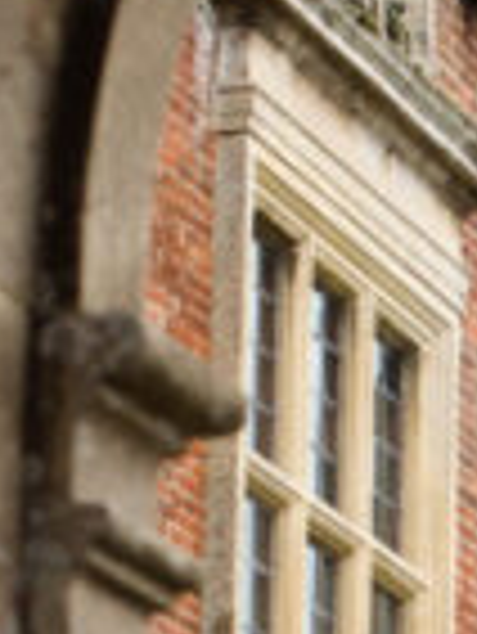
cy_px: 760
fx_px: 6788
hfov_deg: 4.0
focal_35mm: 370
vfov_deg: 5.3
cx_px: 1166
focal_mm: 25
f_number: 4
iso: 400
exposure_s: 1/800
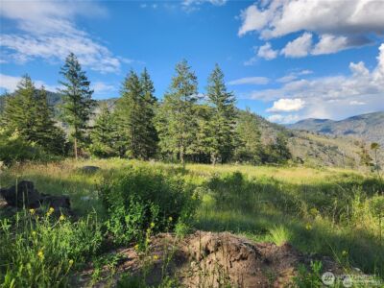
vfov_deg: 58.9
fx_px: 255
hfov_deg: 73.9
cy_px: 144
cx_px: 192
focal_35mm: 23
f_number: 1.8
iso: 20
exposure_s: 1/1047
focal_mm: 5.4
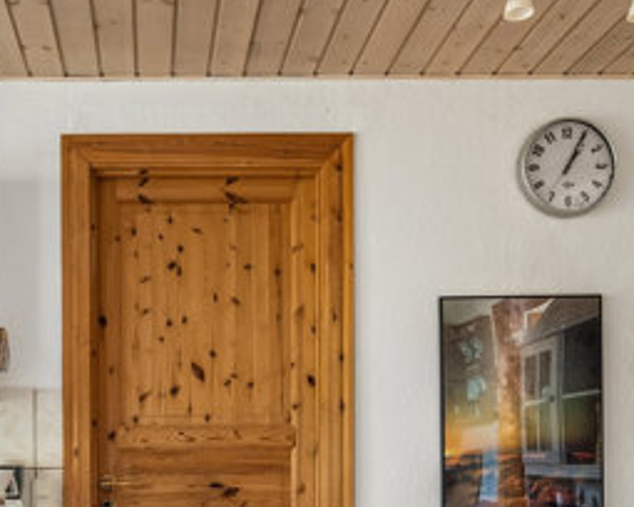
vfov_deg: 28.9
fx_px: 938
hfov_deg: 36.5
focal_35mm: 50
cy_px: 468
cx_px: 164
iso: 400
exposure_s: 1/30
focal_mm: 17
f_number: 4
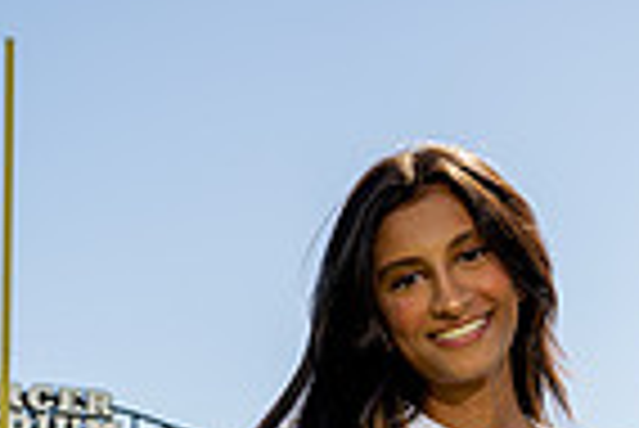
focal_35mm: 111
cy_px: 964
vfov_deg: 10.8
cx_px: 410
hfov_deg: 18.4
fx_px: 1972
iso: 80
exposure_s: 1/200
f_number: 6.3
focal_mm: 35
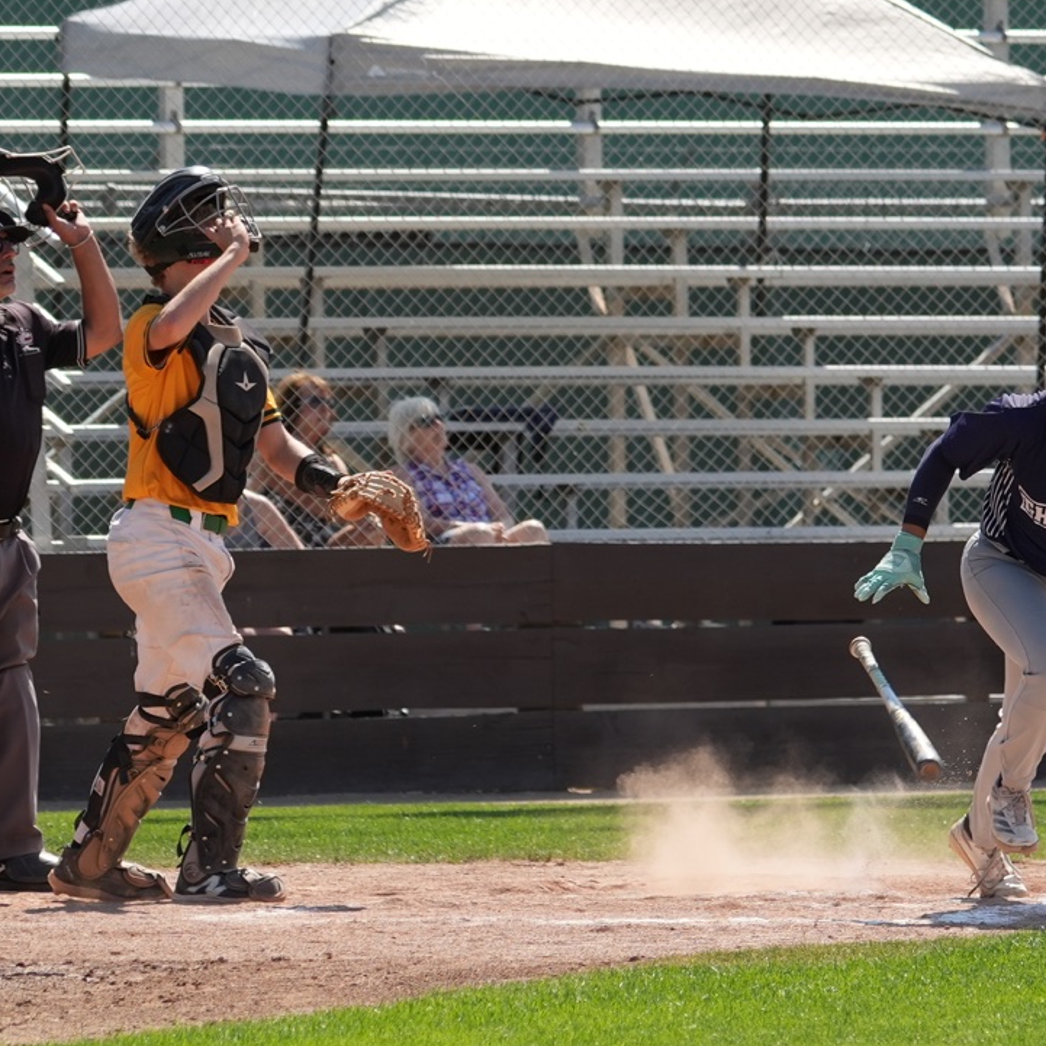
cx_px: 815
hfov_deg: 3.5
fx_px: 17128
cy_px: 596
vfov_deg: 3.5
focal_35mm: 501
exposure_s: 1/800
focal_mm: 157.9
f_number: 5.6
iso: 200
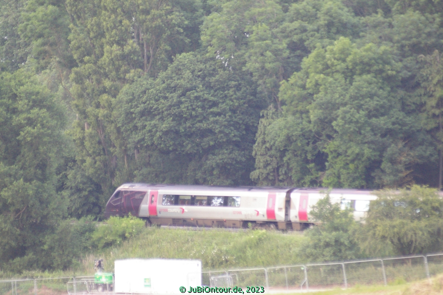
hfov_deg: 9.0
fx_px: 2822
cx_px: 222
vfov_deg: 6.0
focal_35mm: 230
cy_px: 148
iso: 1600
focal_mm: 153
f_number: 4.5
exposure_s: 1/250
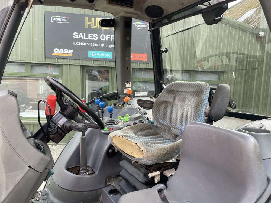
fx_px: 204
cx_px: 136
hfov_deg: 67.3
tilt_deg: -3.1
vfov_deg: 53.1
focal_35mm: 26
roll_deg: -1.8
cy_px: 102
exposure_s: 1/159
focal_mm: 4.2
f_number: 1.6
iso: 32
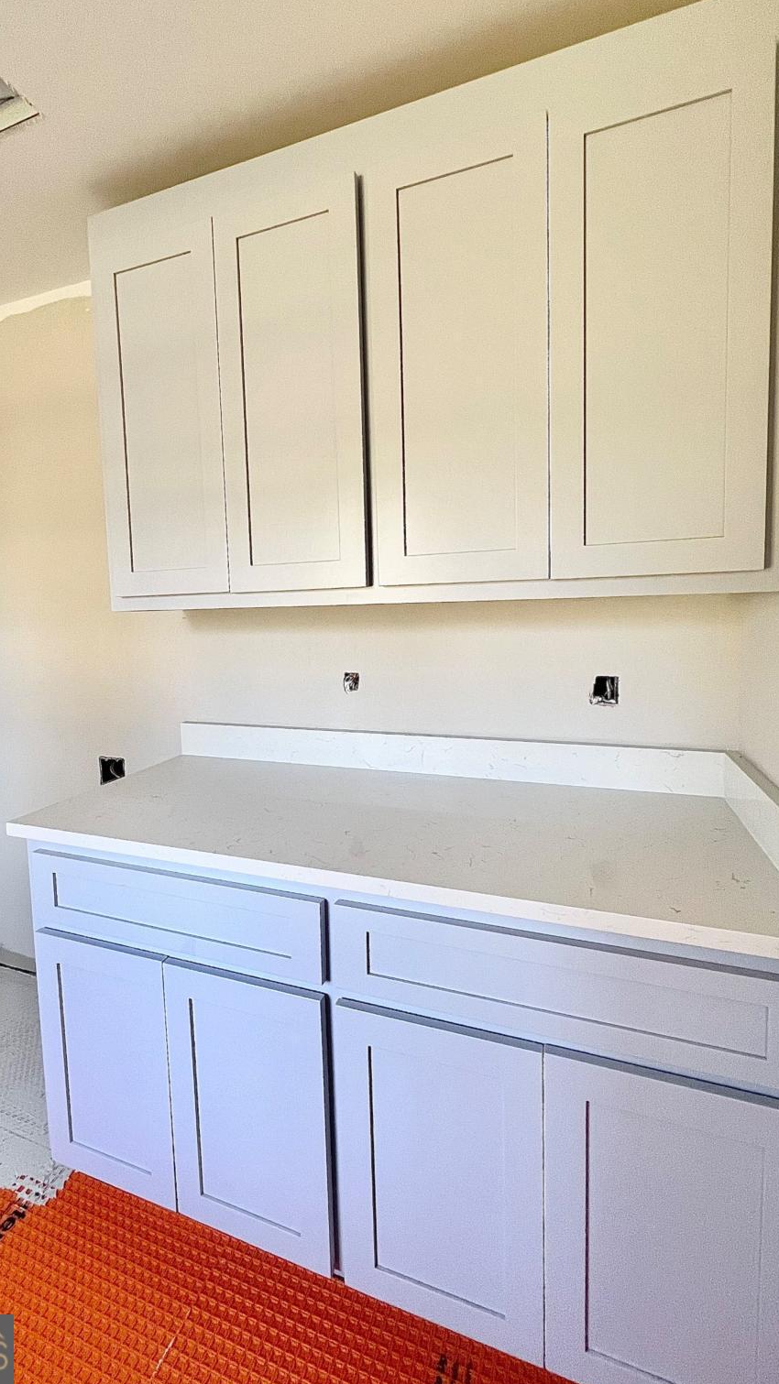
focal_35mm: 15
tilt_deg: -4.2
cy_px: 655
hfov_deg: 70.3
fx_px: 551
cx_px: 344
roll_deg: +2.1
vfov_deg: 102.9
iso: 125
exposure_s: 1/99
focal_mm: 1.57
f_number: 1.8
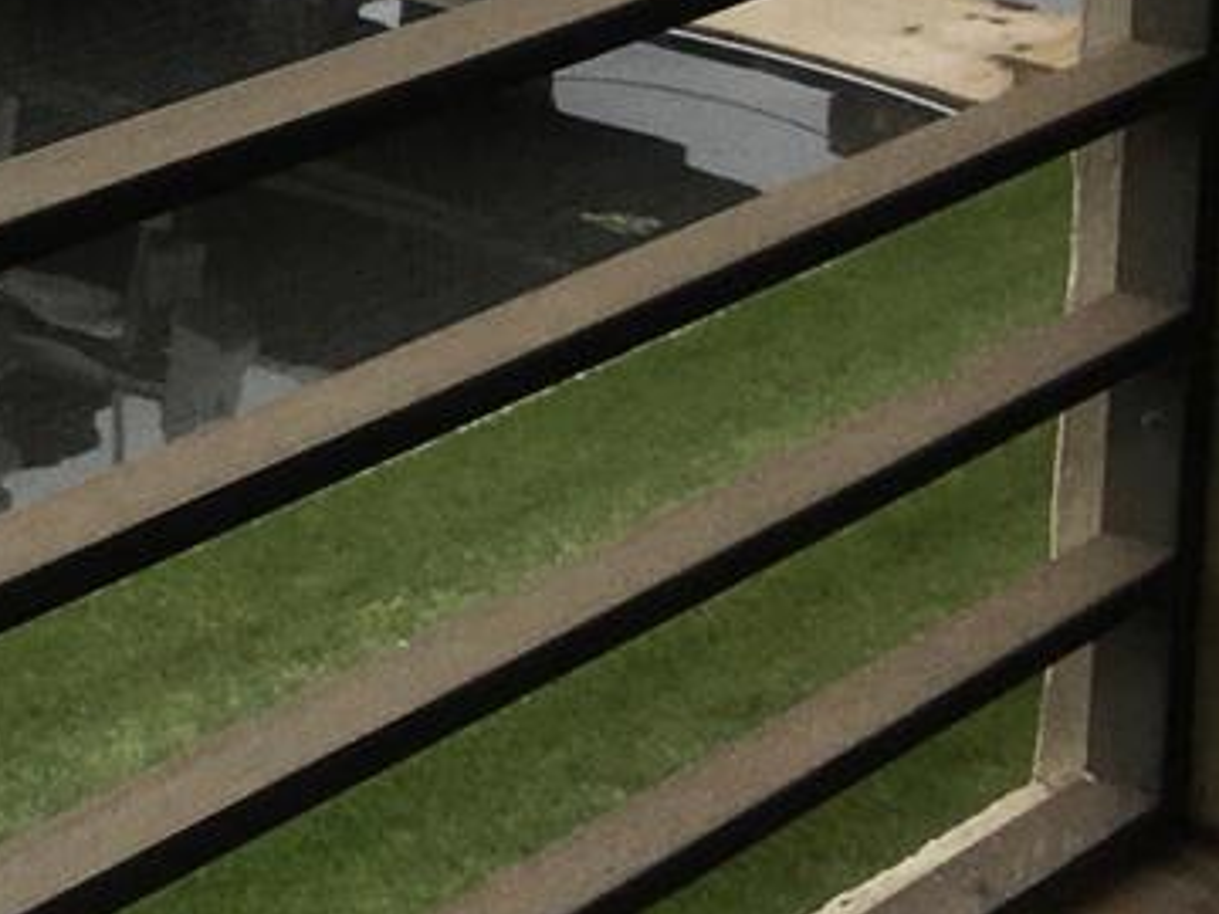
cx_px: -1378
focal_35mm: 129
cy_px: -1002
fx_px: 4543
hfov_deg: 12.9
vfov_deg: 10.4
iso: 25
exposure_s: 1/884
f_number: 2.2
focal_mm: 4.15
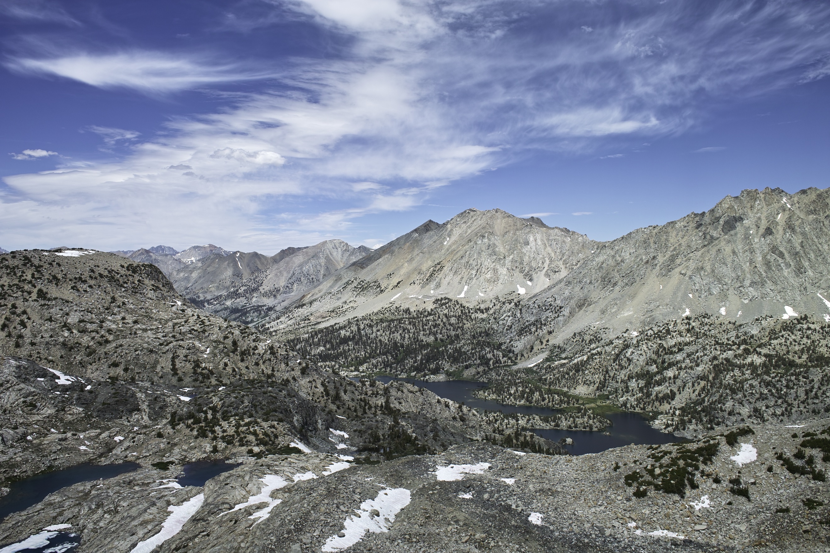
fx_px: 646
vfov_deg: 46.4
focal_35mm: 28
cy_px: 276
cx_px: 415
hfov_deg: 65.5
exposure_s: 1/200
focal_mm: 16.6
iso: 100
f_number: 8
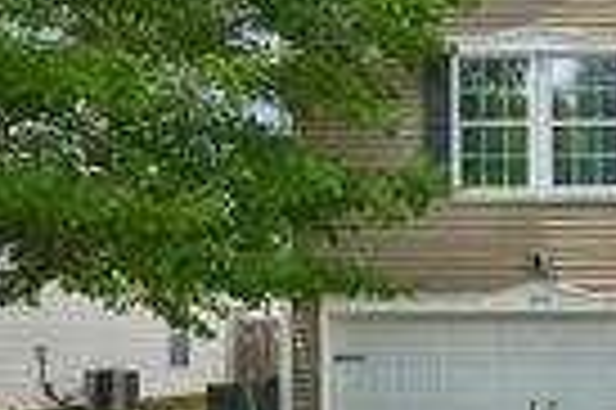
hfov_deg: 33.8
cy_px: 349
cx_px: 679
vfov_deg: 25.8
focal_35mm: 51
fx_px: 872
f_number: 8
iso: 100
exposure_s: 1/400
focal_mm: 14
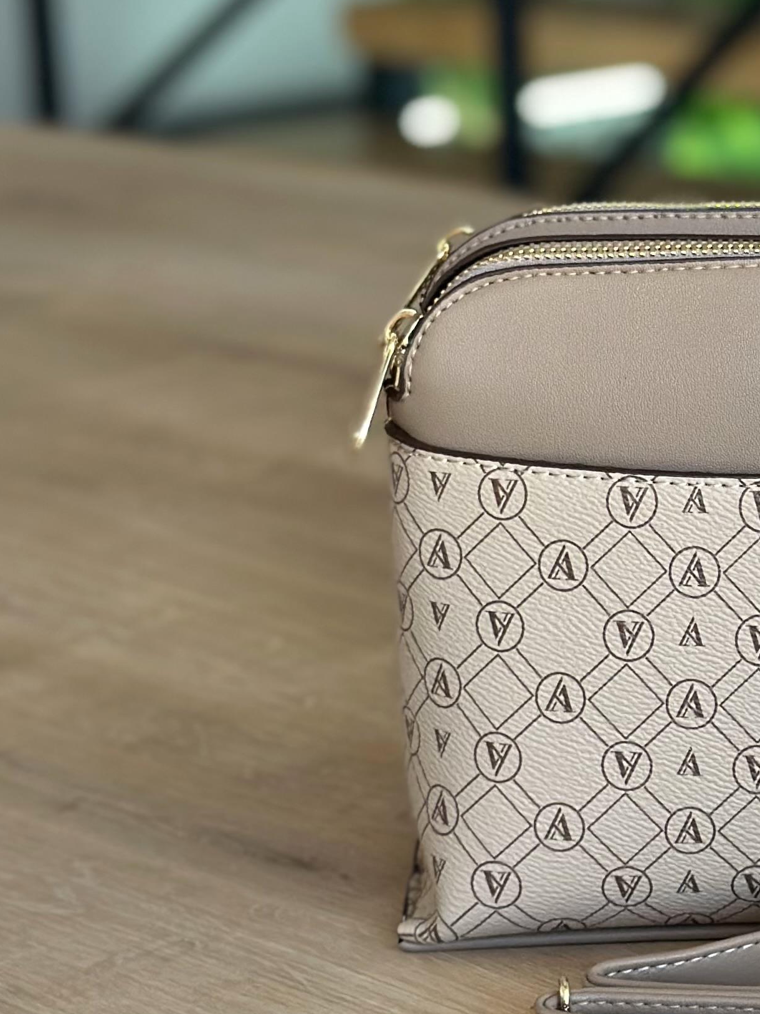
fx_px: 3483
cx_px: 880
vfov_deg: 16.5
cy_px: 404
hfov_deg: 12.2
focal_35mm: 119
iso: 80
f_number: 1.78
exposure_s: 1/221
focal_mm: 6.86
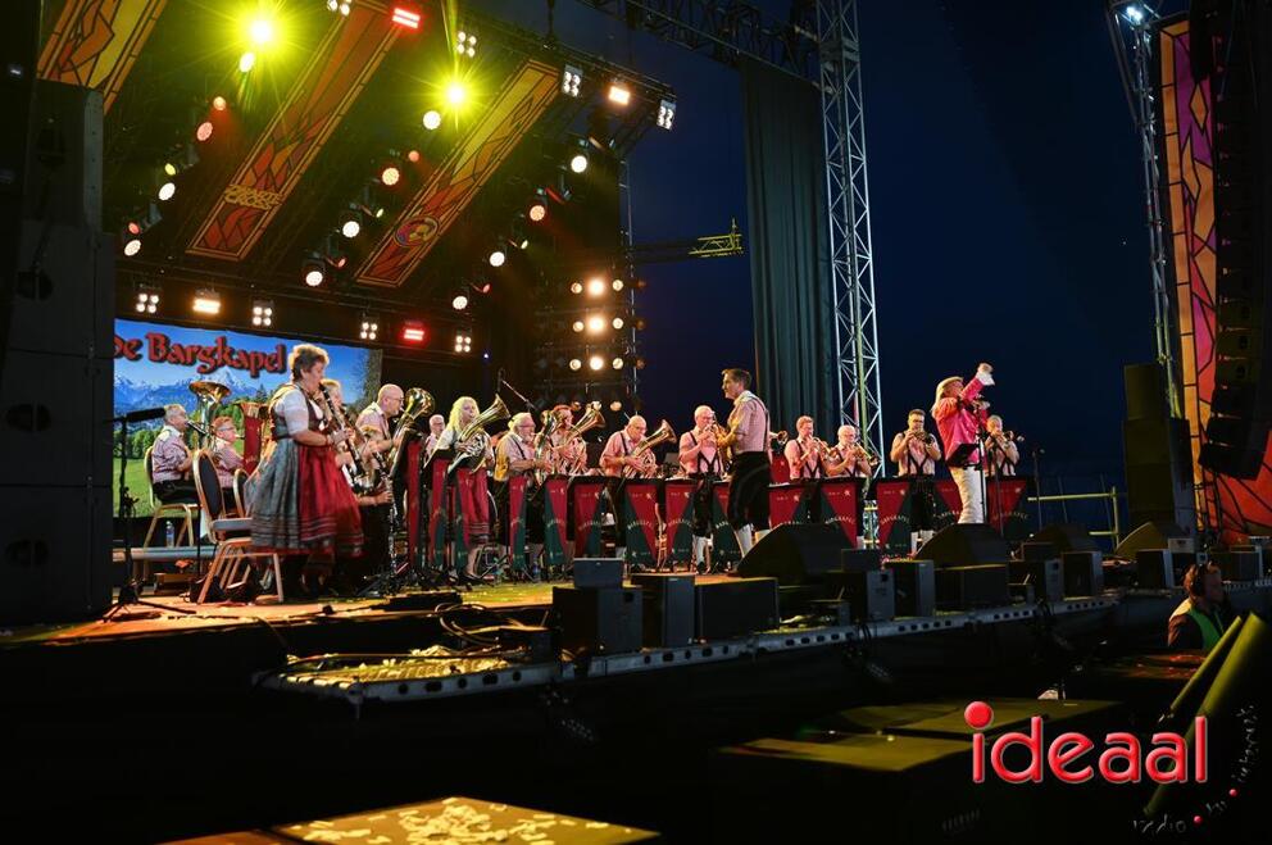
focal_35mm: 34
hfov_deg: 55.8
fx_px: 1200
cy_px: 422
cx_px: 636
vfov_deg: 38.8
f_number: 3.2
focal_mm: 34
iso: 320
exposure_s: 1/40
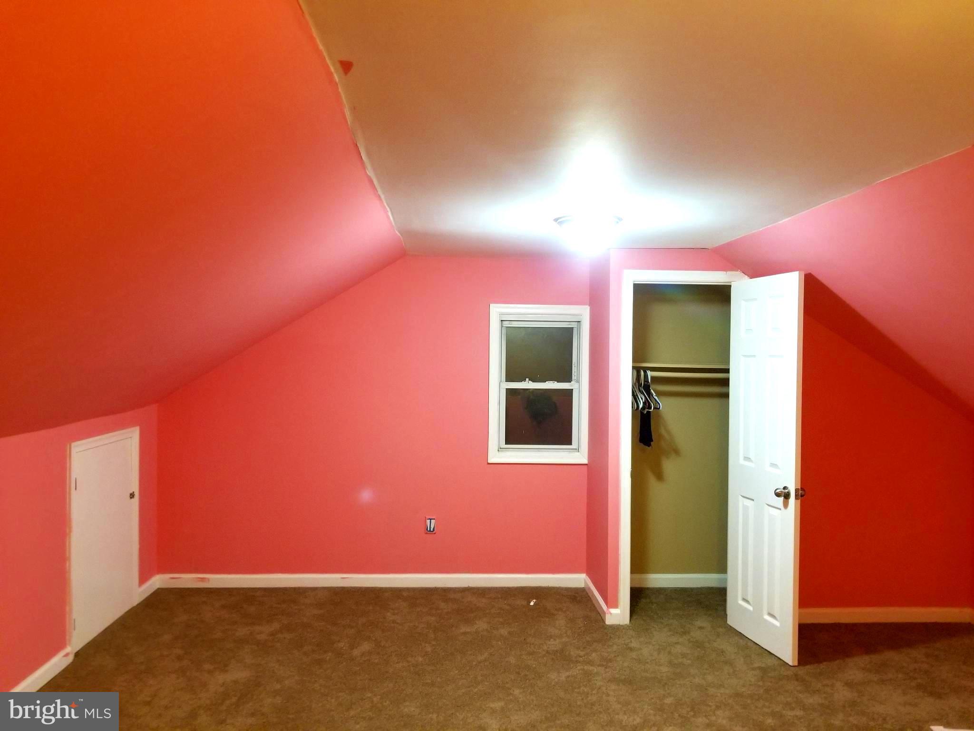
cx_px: 487
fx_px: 732
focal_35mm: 26
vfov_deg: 53.1
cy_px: 366
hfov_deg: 67.3
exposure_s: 1/13
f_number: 1.7
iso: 250
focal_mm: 4.3
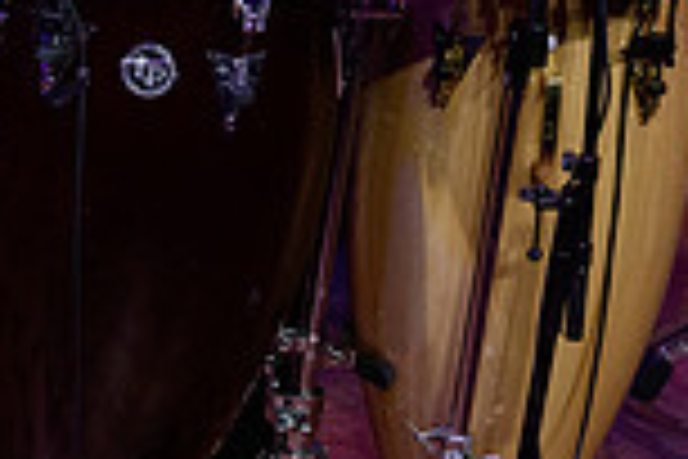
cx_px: 531
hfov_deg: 2.7
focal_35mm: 758
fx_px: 14485
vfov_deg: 1.8
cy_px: -403
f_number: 6.3
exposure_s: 1/1000
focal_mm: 200
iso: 5000
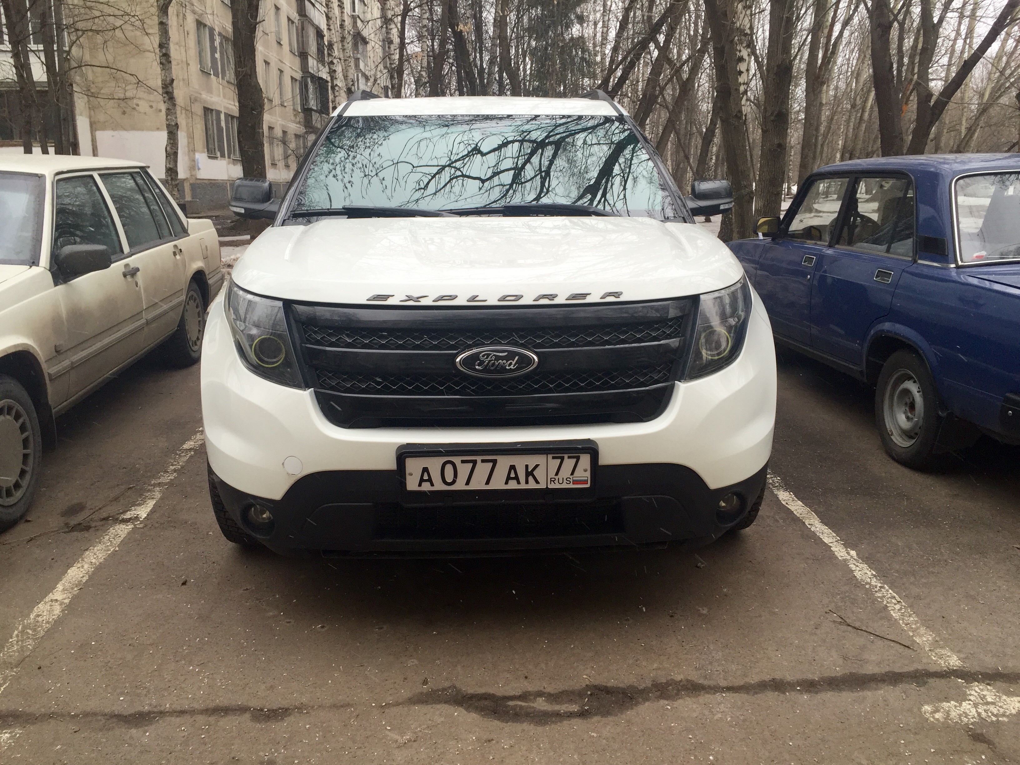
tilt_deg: -11.9
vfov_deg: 48.2
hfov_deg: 61.7
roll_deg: +0.7
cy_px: 382
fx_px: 855
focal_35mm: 29
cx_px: 510
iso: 40
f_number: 2.2
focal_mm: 4.15
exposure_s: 1/100
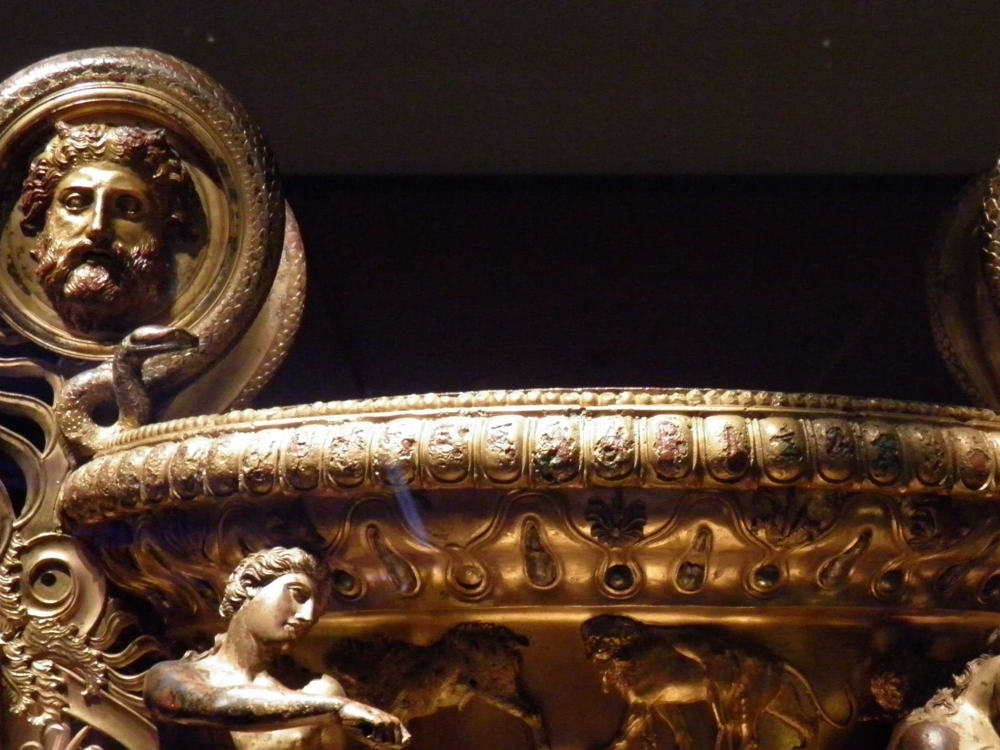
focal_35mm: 78
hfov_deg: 25.0
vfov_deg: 18.8
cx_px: 620
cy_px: 558
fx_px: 2253
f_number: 3.5
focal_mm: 8.9
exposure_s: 1/8
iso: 400
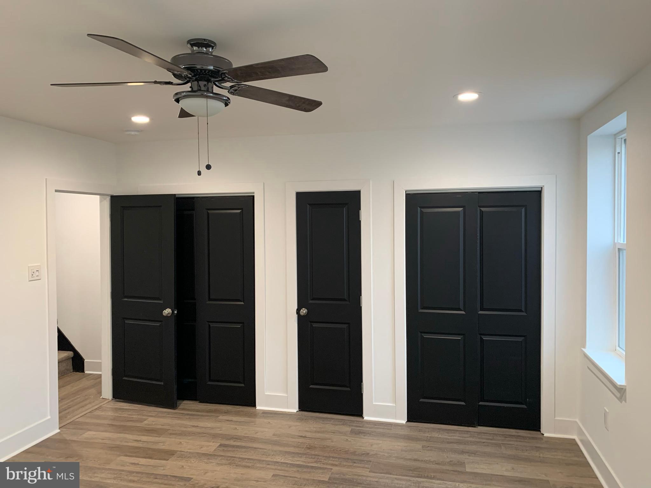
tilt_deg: -2.7
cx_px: 326
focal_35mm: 26
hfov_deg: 67.3
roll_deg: +1.1
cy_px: 244
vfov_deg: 53.1
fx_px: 489
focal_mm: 4.25
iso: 200
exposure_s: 1/60
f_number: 1.8
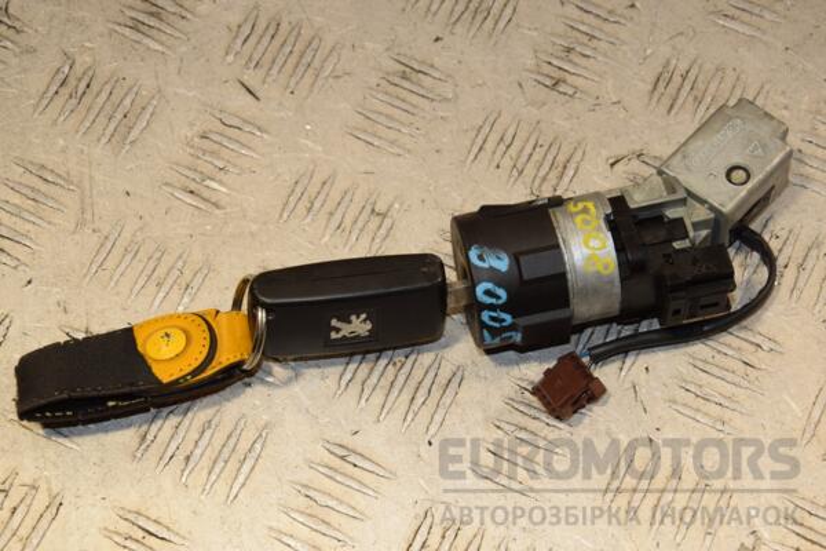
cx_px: 413
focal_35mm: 87
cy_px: 276
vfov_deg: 15.7
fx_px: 1996
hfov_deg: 23.4
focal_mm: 58
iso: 800
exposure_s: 1/200
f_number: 9
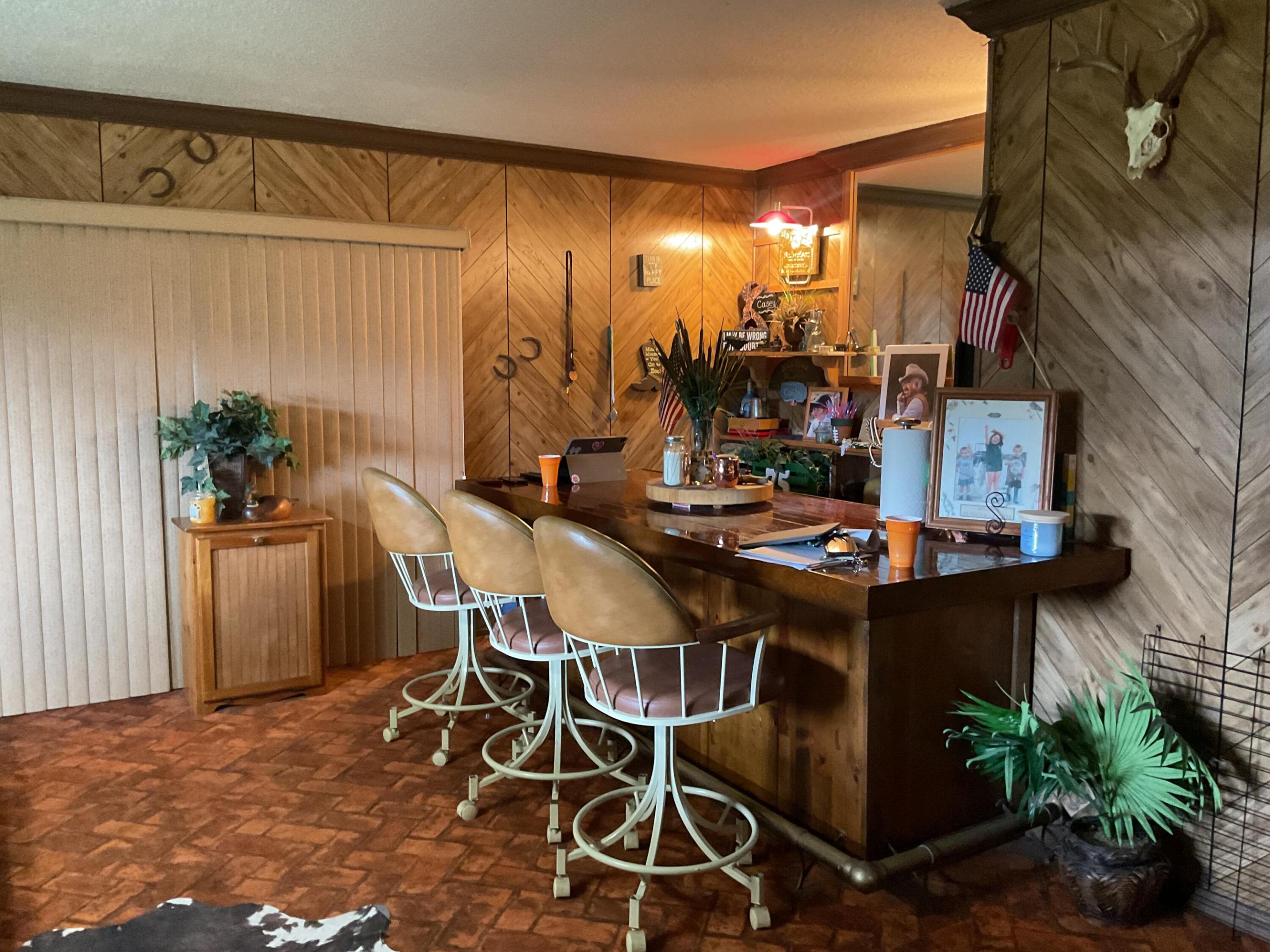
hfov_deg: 61.7
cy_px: 476
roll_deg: -0.4
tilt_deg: -6.8
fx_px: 1064
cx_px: 635
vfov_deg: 48.2
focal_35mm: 29
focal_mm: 3
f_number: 1.8
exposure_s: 1/30
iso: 400
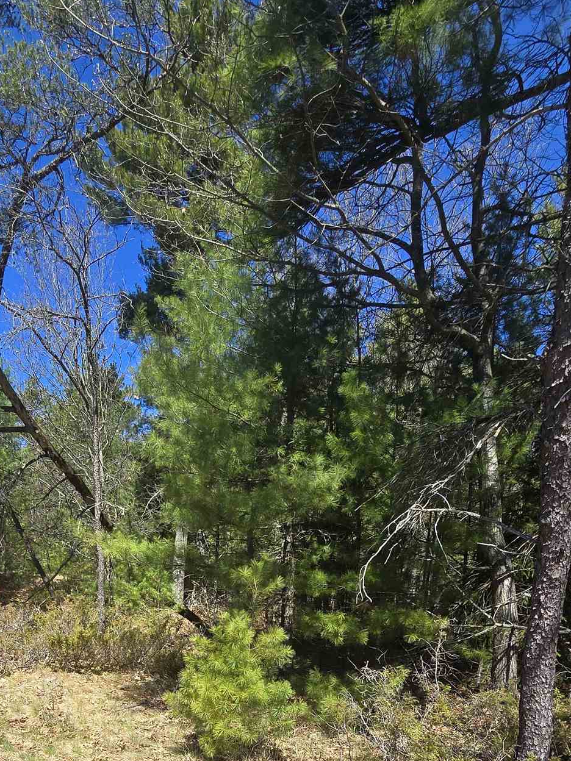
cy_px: 640
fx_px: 528
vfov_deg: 63.4
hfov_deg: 55.6
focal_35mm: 24
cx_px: 190
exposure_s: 1/1262
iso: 50
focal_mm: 2.2
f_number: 2.2
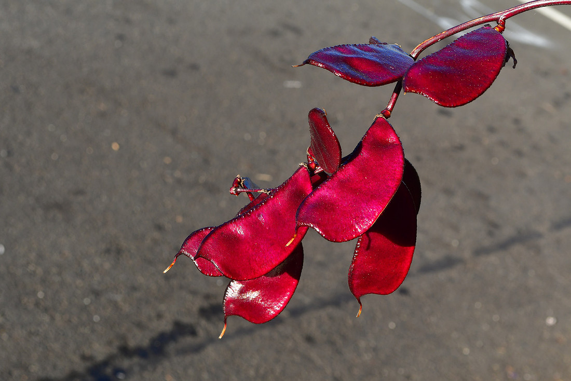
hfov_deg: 26.0
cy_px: 190
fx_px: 1237
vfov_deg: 17.5
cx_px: 286
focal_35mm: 78
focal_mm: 52
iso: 250
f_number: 11
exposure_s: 1/100
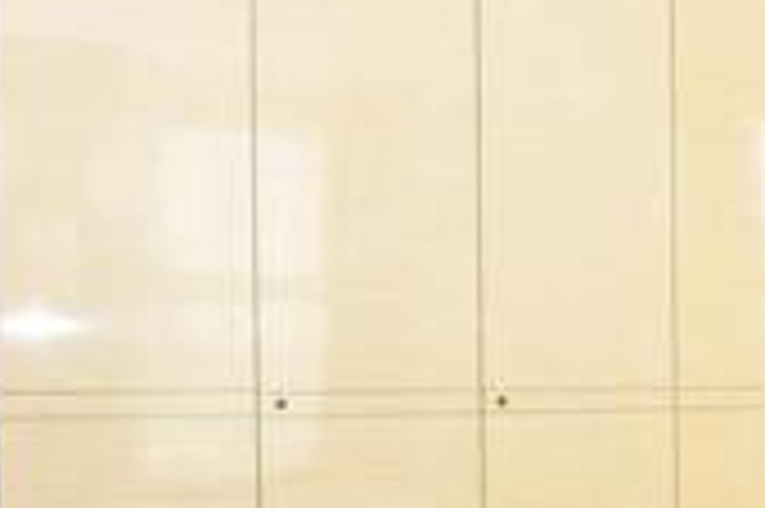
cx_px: 796
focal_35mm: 58
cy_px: 389
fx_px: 1231
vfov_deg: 23.1
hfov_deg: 31.4
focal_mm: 10
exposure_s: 1/60
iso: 400
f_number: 6.3
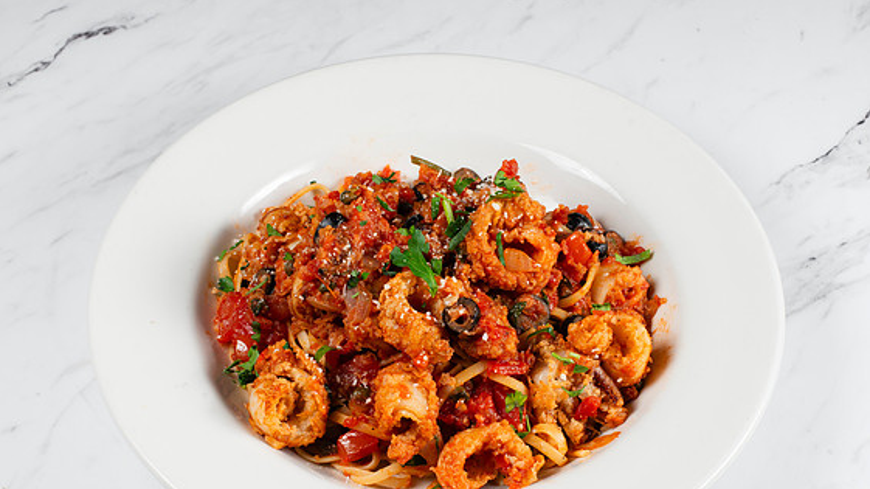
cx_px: 452
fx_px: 1545
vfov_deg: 17.9
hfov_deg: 31.4
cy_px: 337
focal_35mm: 67
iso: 200
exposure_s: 1/200
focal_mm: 50
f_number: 10
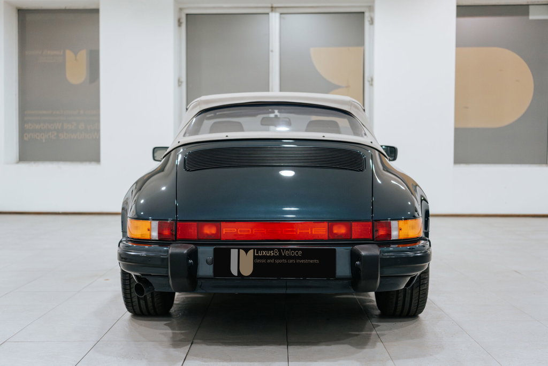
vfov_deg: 27.0
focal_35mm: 50
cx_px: 274
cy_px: 183
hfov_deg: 39.6
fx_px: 761
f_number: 2.8
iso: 1600
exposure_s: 1/125
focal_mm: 50
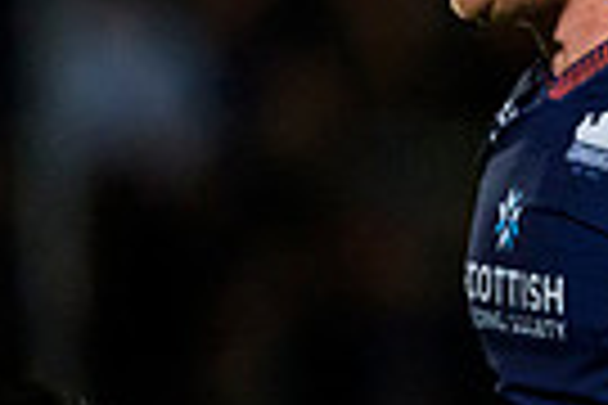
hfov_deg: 0.9
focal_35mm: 2223
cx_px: 1638
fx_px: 37541
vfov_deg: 0.6
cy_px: 307
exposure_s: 1/3200
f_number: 2.8
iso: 8000
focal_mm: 400
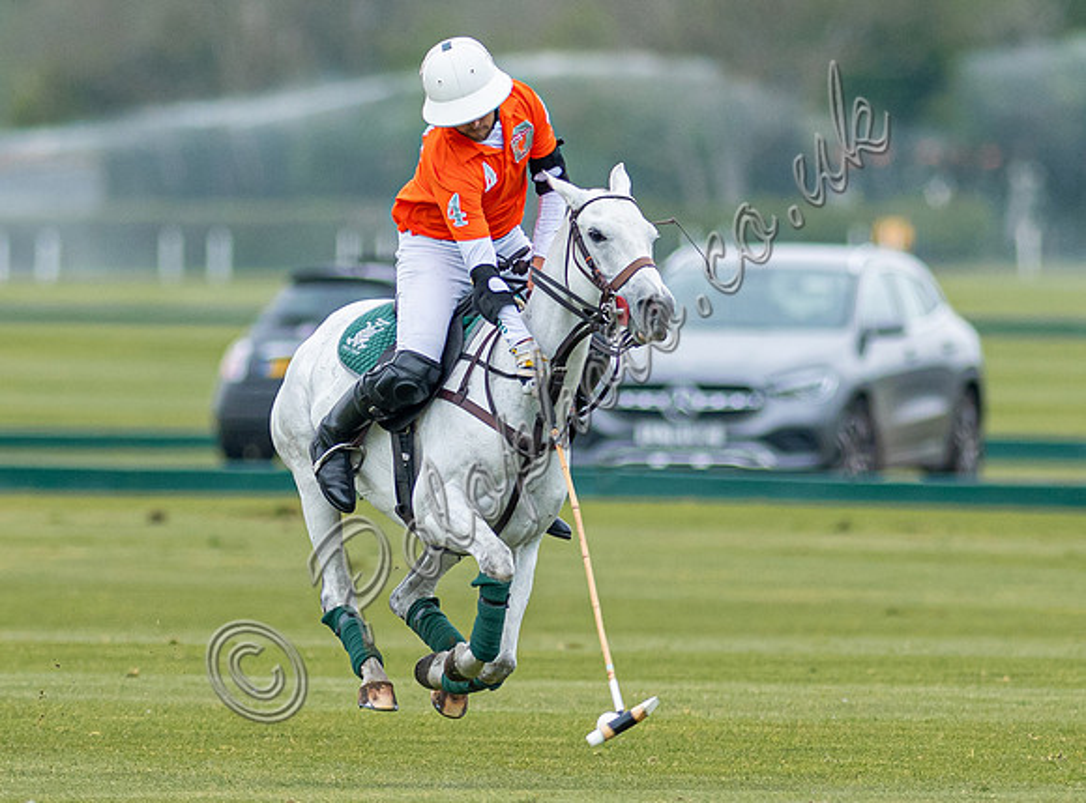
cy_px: 441
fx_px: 32303
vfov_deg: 1.4
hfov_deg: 1.9
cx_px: 559
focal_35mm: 1035
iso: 320
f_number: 2.8
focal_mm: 300
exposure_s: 1/2500
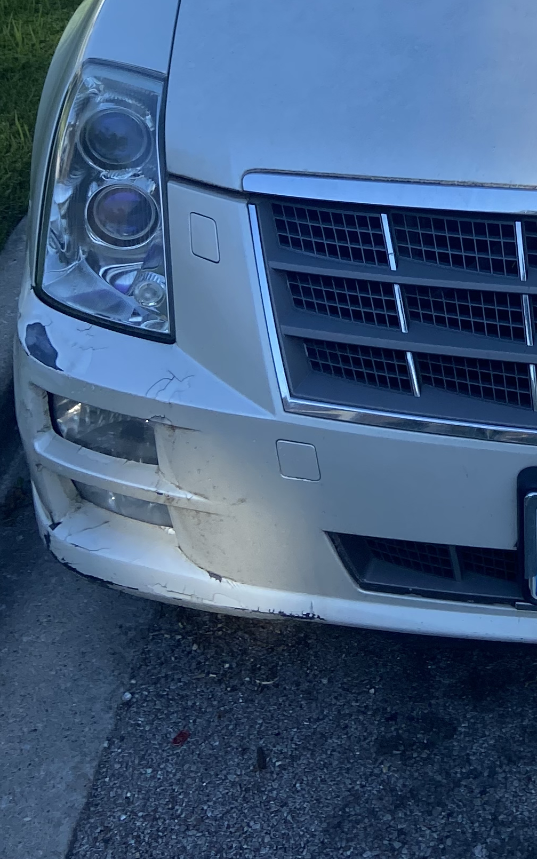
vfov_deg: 27.9
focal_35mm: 69
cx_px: 669
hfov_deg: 17.8
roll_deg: -2.9
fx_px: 1615
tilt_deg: -18.7
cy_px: -14
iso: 32
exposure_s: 1/1779
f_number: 1.8
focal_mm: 4.25
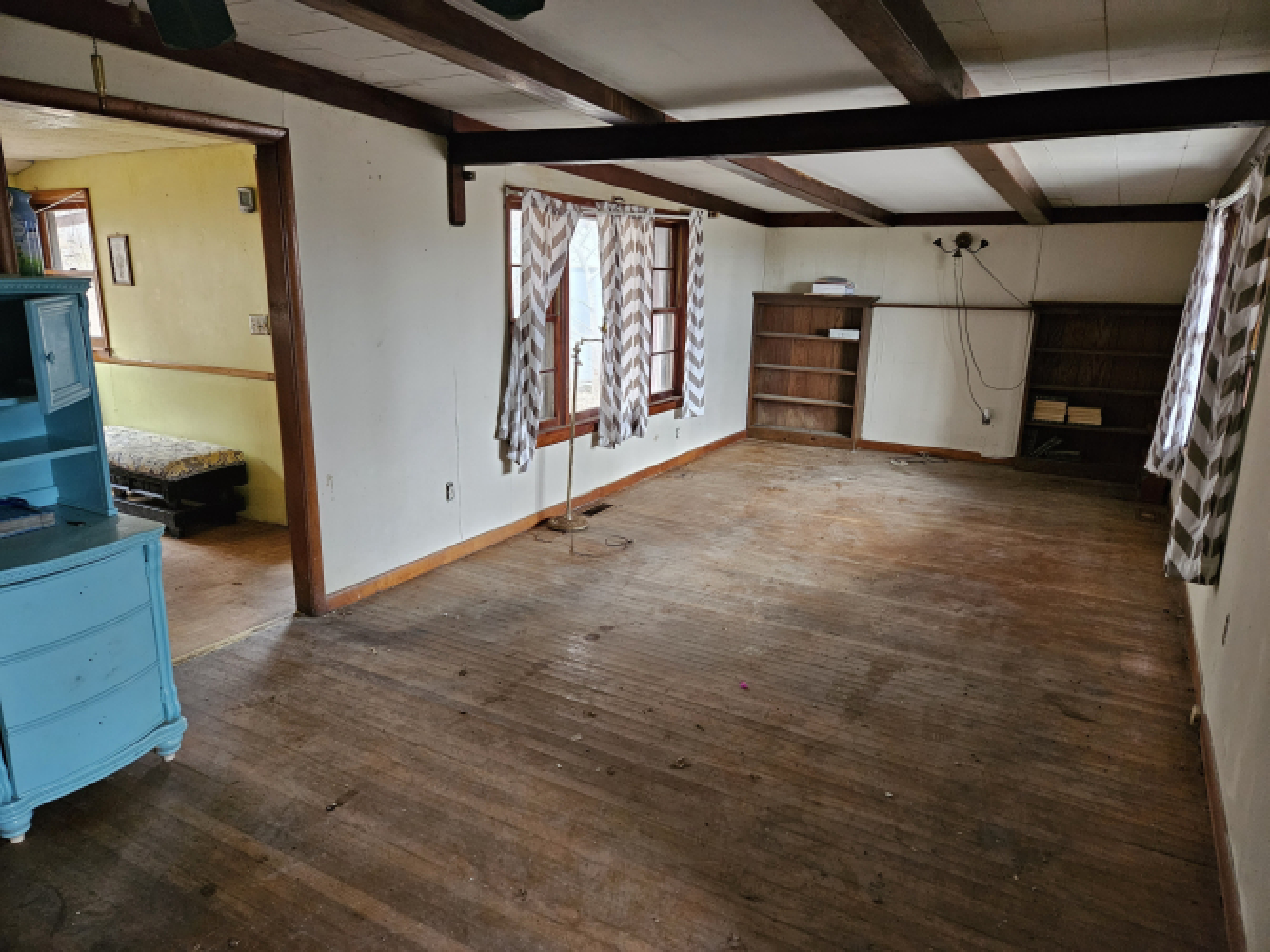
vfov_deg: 58.9
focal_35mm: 23
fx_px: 844
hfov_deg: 73.9
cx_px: 635
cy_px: 476
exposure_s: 1/120
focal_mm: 5.4
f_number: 1.8
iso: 800
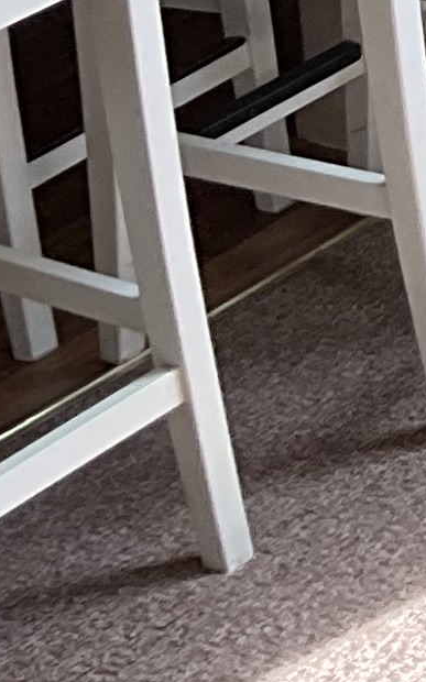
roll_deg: +2.0
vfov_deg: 9.7
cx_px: 1451
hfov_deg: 5.9
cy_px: -758
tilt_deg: -11.0
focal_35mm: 200
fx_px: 3719
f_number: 1.8
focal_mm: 3
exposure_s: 1/127
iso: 16
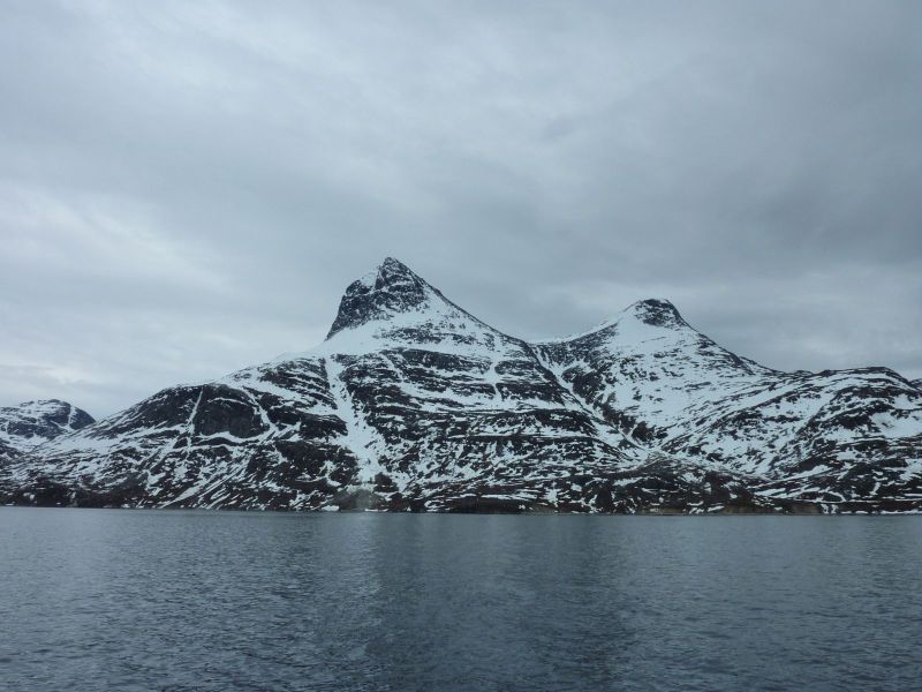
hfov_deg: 69.4
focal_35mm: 25
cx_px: 461
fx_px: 666
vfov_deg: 54.9
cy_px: 346
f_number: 5.6
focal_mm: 4.1
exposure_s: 1/500
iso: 125
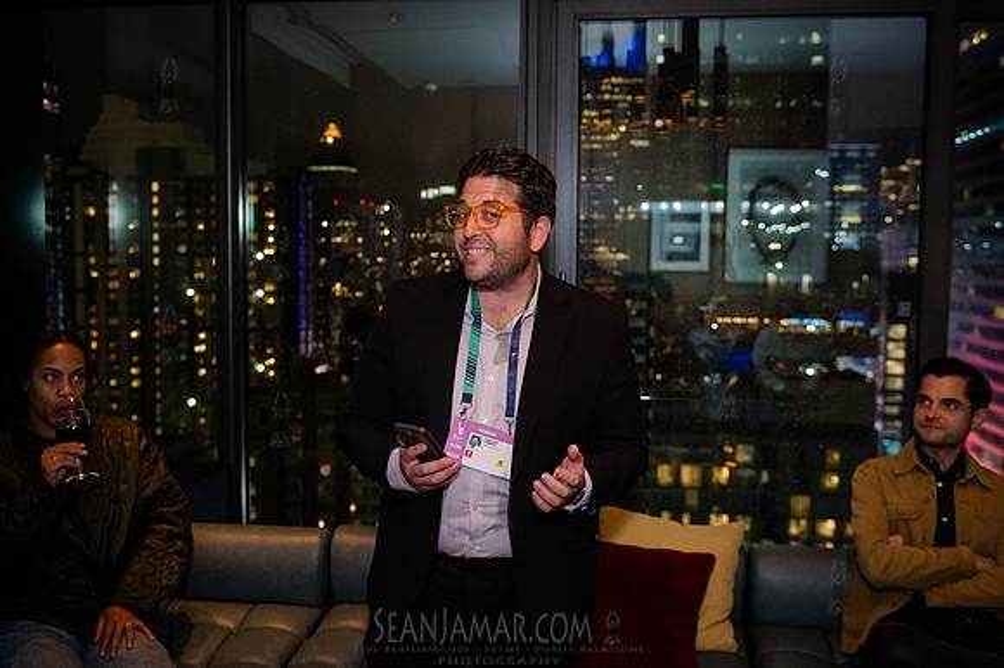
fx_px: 974
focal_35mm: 35
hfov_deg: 54.5
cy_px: 334
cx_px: 507
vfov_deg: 37.9
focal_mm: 32
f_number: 3.5
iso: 12800
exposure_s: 1/320
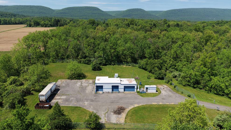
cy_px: 69
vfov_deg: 42.9
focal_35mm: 27
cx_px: 112
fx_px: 165
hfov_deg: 69.8
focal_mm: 8.67
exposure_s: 1/5000
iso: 200
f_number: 1.8
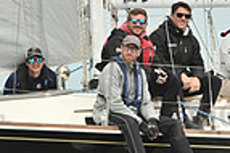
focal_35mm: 649
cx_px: 90
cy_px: 36
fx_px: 4142
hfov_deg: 3.2
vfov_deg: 2.1
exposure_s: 1/800
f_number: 9
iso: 320
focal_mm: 160
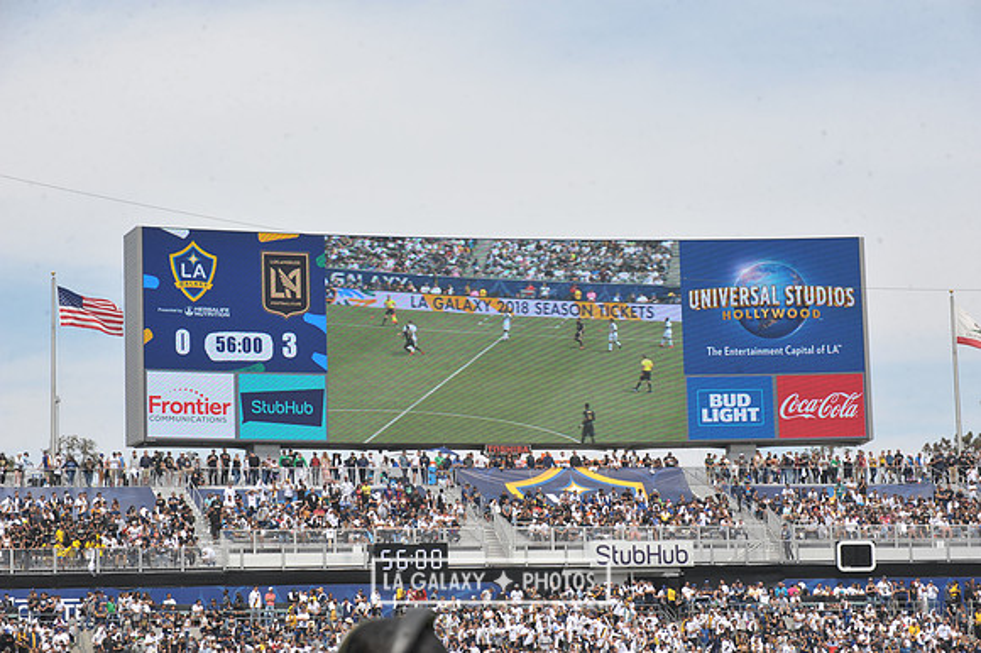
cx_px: 490
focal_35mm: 110
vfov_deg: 12.4
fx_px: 2996
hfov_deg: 18.6
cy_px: 326
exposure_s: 1/500
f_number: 11
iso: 320
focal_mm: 110
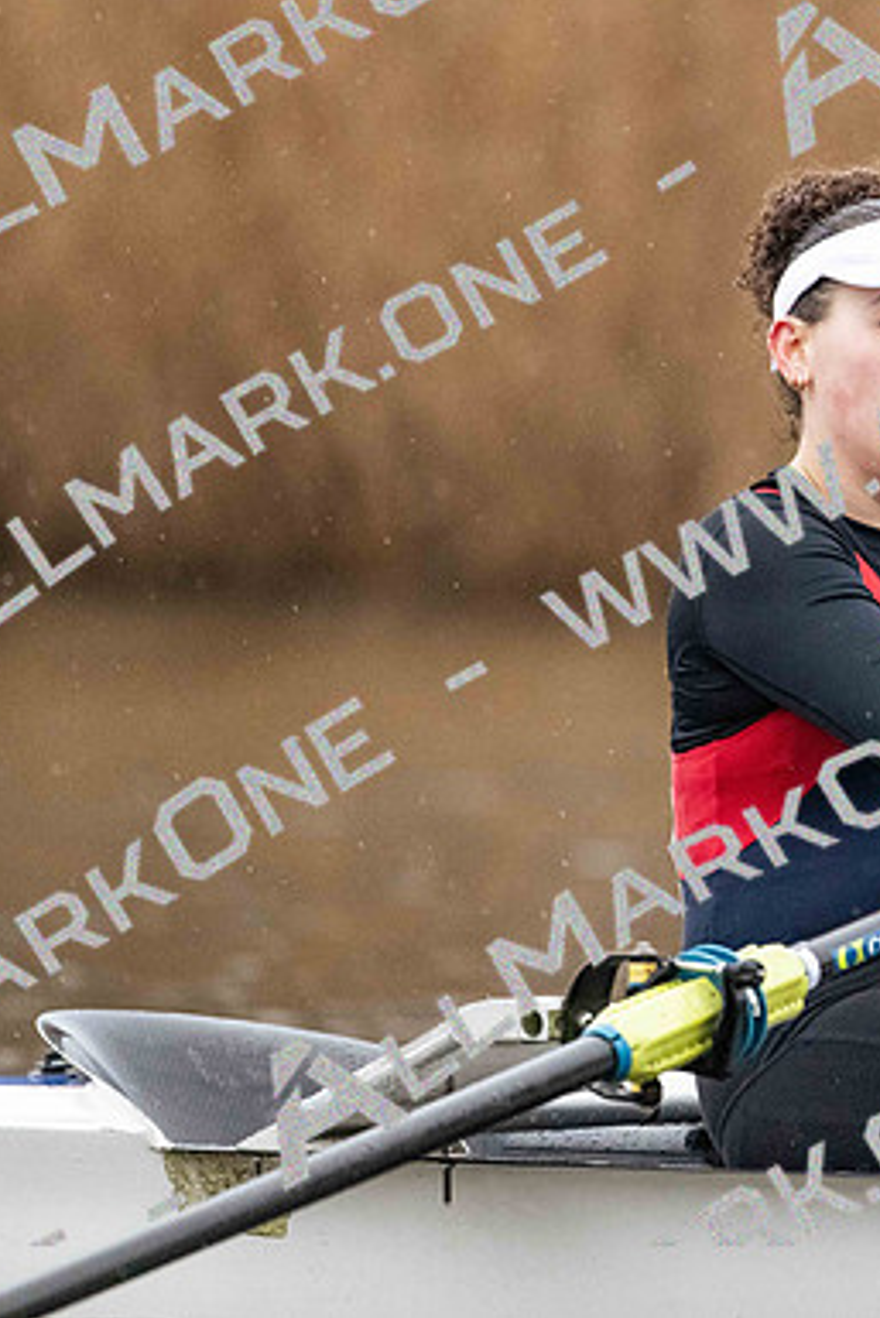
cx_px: 966
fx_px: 22088
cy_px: 659
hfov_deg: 2.3
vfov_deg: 3.4
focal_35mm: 603
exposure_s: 1/1600
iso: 10000
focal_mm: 400
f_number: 4.5
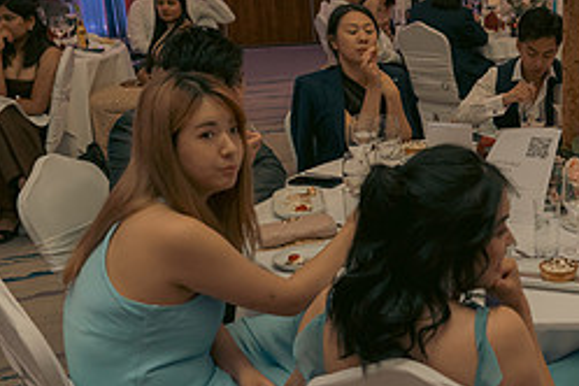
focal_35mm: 56
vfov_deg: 24.2
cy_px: 224
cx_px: 598
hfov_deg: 32.4
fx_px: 901
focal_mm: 24
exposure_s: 1/160
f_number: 3.5
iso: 2500
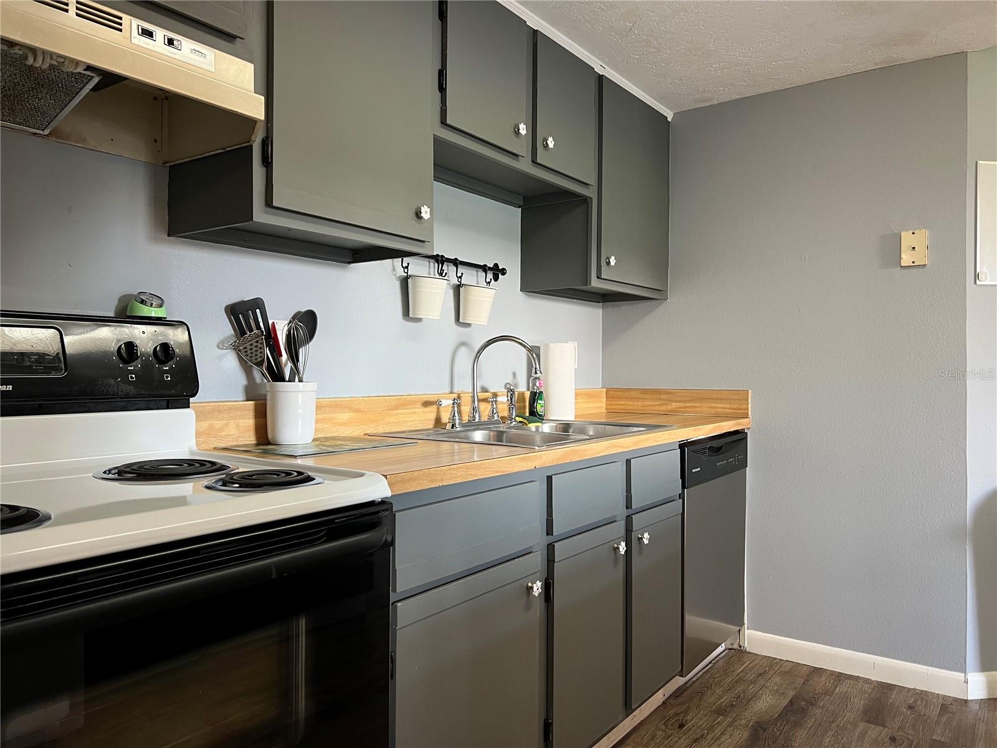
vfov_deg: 53.1
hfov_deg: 67.3
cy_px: 374
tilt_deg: -0.2
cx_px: 498
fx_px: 749
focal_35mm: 26
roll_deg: +0.0
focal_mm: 5.7
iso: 125
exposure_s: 1/60
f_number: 1.5
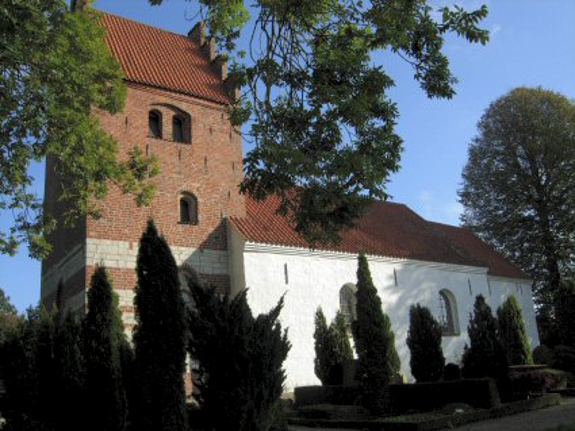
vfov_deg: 39.7
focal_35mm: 36
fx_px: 598
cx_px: 288
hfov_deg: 51.3
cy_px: 216
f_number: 5.4
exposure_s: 1/384
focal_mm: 7.5
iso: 50
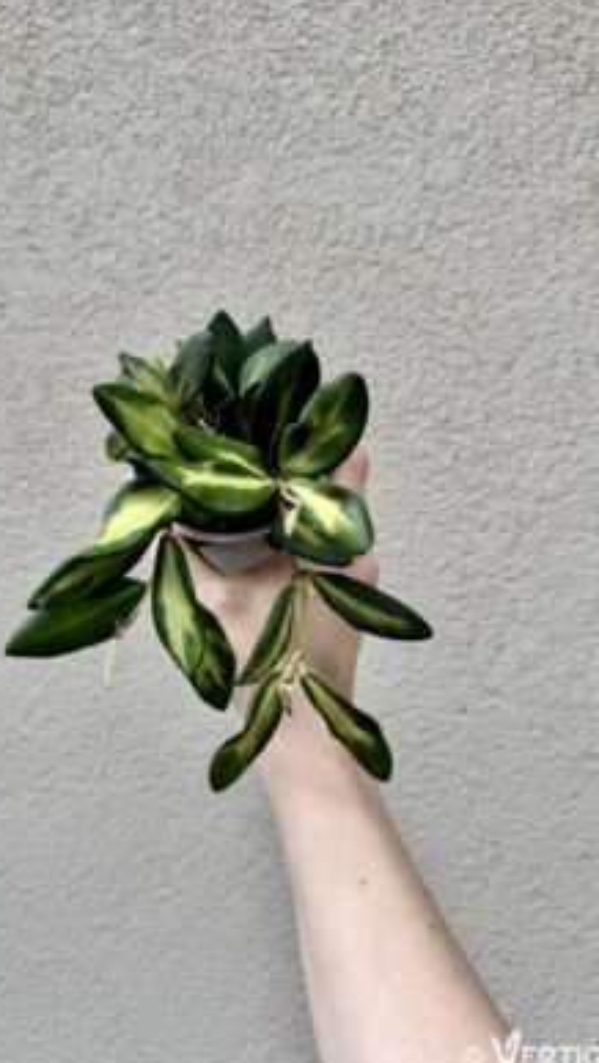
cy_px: 533
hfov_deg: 42.7
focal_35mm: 27
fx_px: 762
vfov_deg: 69.8
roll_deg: -1.3
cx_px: 242
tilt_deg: -5.9
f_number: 1.78
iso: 64
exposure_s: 1/202
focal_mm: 6.76
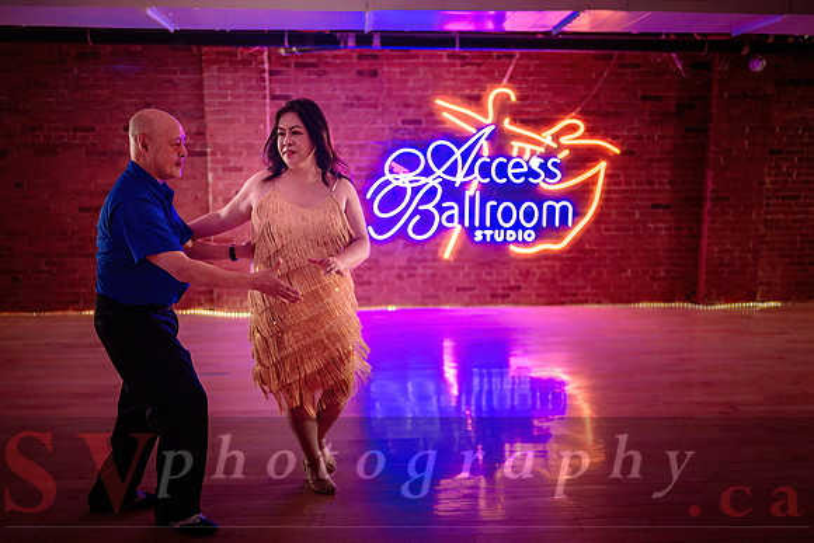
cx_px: 407
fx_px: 731
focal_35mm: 32
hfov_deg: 58.2
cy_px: 303
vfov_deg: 40.7
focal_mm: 28
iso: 2500
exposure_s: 1/250
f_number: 1.4
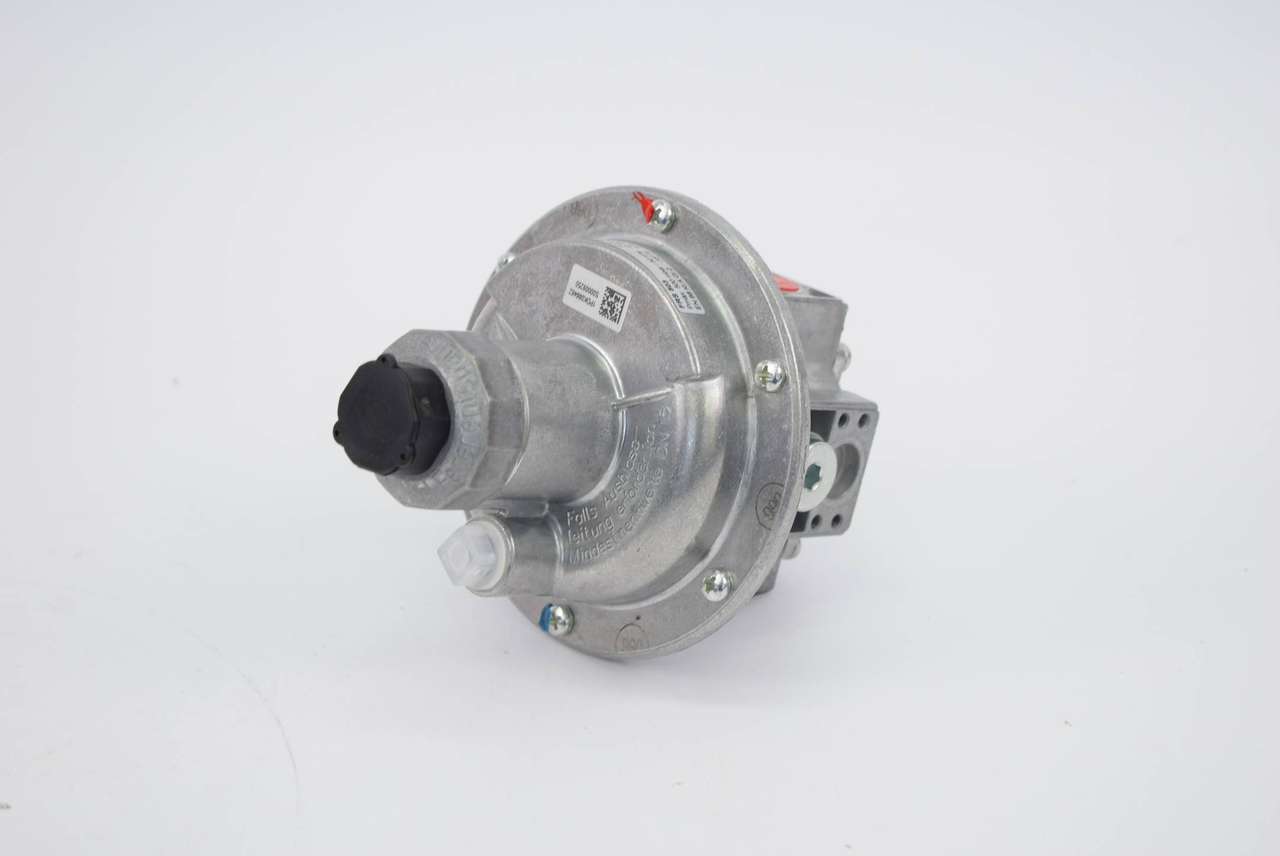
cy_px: 428
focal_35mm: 82
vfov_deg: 16.6
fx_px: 2936
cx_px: 640
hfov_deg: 24.6
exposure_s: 1/100
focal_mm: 55
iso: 360
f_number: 5.6
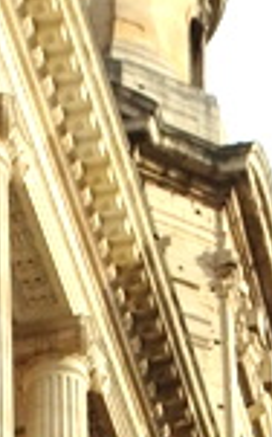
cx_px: 41
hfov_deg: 5.3
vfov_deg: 8.2
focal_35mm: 247
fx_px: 2938
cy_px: 781
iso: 80
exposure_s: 1/400
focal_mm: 7.58
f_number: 4.5
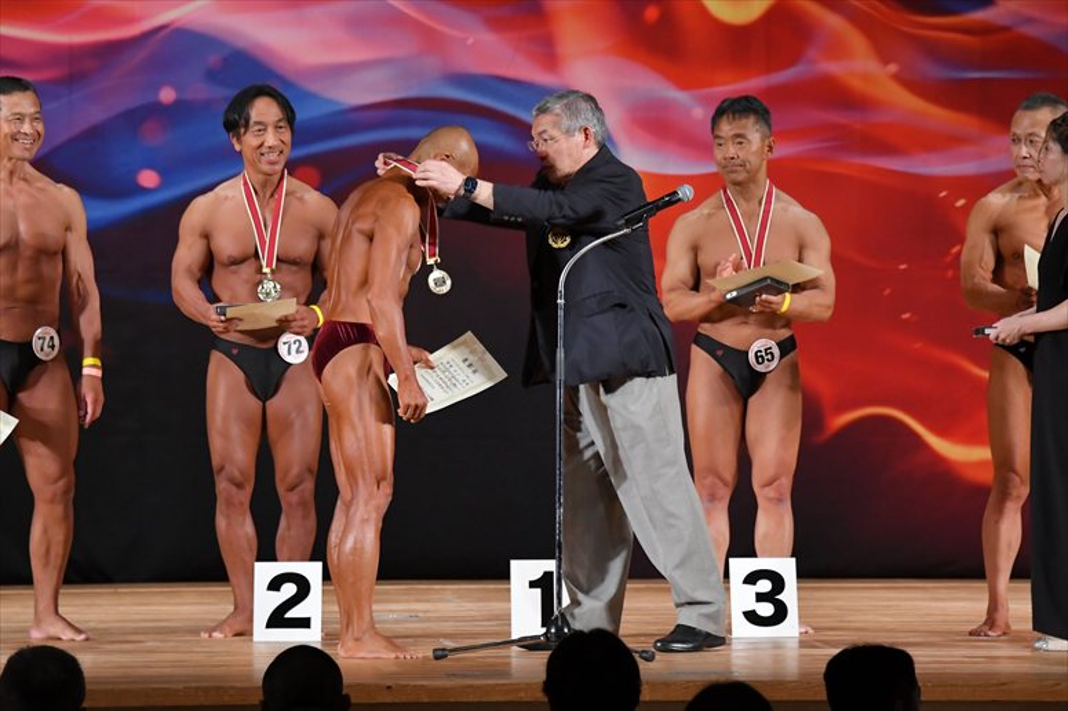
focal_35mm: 225
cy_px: 356
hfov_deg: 9.2
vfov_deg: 6.1
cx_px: 534
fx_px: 6672
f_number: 5.6
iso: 3200
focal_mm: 150
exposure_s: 1/400
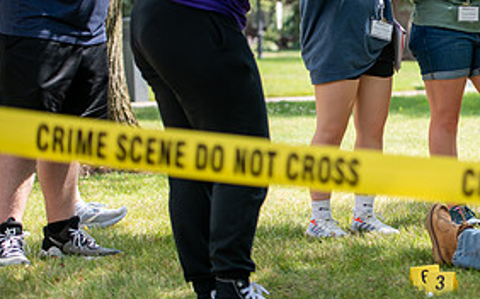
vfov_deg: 8.9
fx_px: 1922
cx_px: 485
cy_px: 71
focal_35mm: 147
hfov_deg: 14.0
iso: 160
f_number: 3.2
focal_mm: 70
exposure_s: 1/500
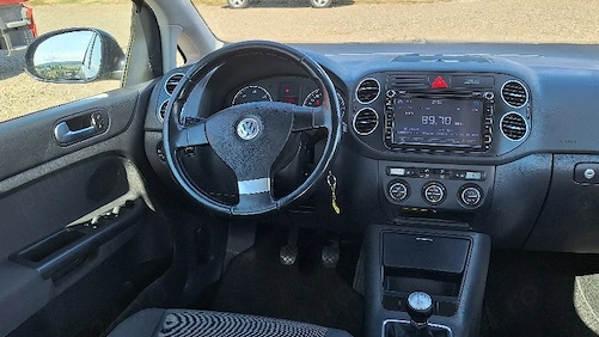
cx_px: 324
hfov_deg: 64.2
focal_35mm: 30
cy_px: 160
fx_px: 477
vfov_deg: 39.0
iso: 40
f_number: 1.8
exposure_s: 1/286
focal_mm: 5.54
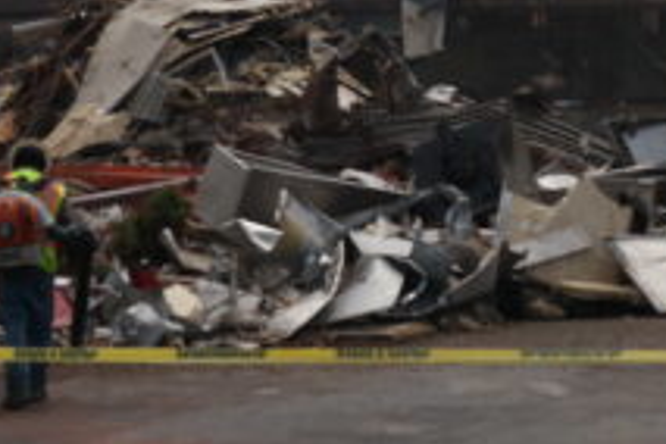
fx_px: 2201
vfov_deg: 11.4
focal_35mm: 119
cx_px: 213
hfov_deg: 17.2
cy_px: 47
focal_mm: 22
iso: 100
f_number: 8
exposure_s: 1/400
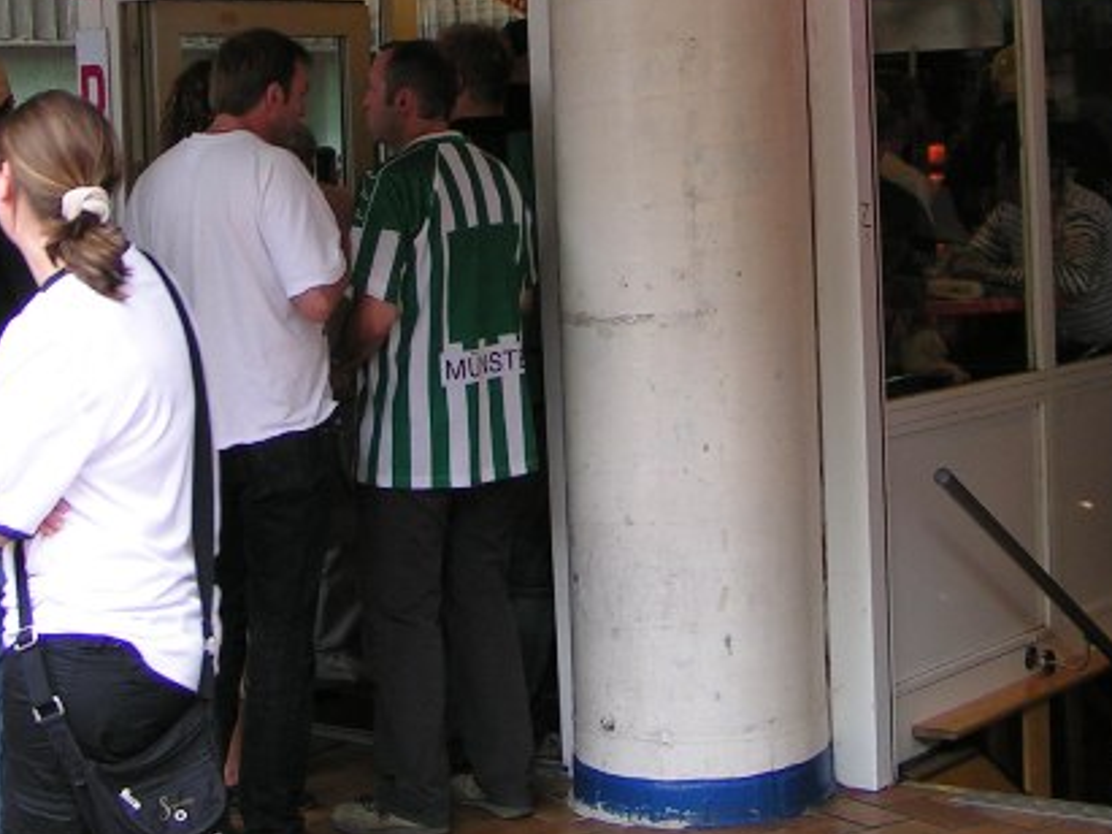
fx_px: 2376
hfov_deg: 26.3
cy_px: 81
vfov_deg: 19.5
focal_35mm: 74
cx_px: 503
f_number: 3.5
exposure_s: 1/50
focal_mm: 5.8
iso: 50
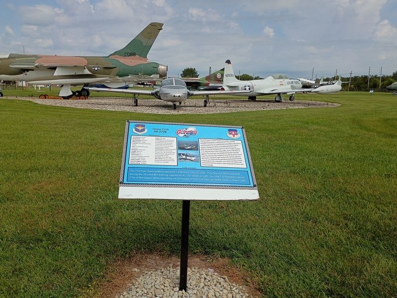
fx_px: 333
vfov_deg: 48.2
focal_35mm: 29
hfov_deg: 61.7
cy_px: 149
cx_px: 198
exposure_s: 1/1992
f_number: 1.8
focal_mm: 4.27
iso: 104
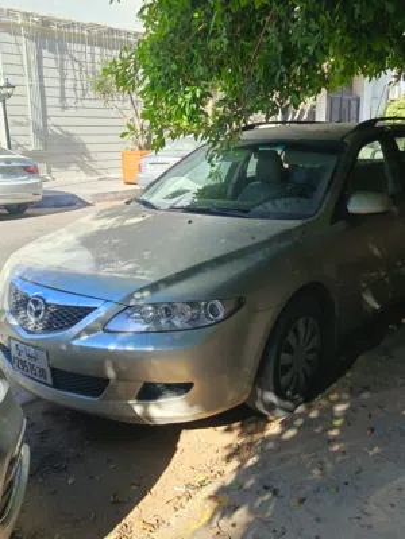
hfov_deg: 41.8
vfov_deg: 54.0
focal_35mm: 34
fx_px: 530
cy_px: 270
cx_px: 202
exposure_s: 1/197
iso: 100
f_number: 1.75
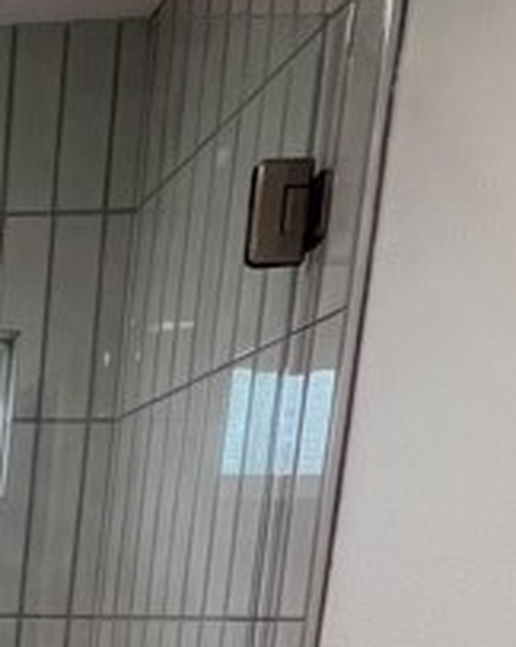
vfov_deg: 24.6
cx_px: -417
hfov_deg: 18.5
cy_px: 902
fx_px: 1224
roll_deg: -1.1
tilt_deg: -11.9
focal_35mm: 64
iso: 64
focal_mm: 1.57
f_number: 1.8
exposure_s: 1/120
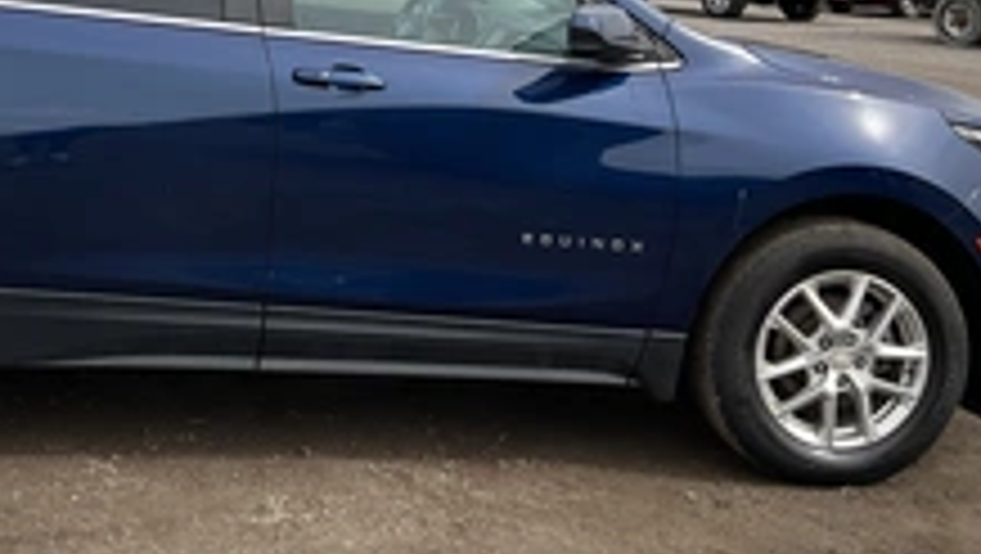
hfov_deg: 35.2
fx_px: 1510
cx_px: 248
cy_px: -27
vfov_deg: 20.0
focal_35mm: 58
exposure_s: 1/2058
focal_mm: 3
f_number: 1.8
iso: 25
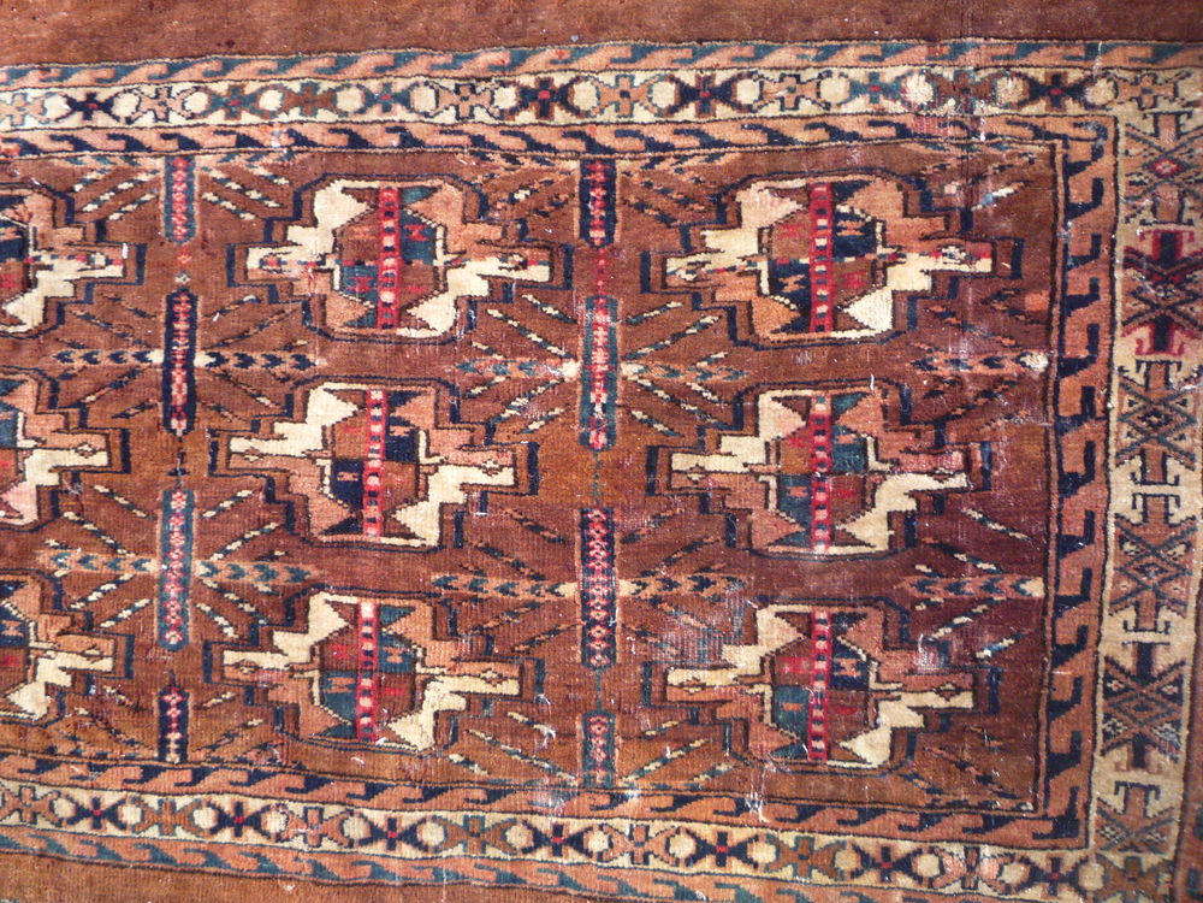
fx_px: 1043
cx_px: 602
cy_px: 452
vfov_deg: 46.8
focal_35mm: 30
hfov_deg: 60.0
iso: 160
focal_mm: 5.2
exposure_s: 1/30
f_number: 3.3
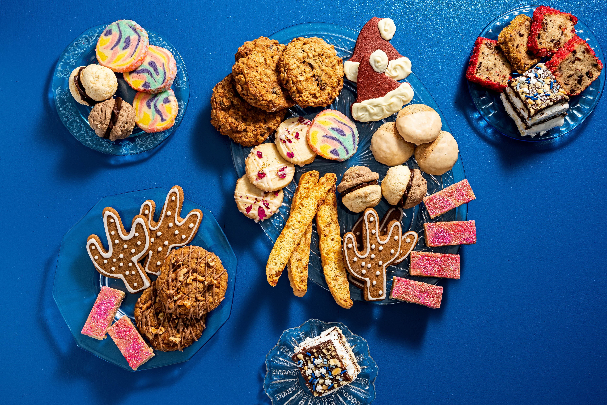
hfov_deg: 42.7
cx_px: 304
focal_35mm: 46
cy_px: 202
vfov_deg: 29.2
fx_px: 776
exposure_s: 1/200
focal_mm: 46
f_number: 13
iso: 500
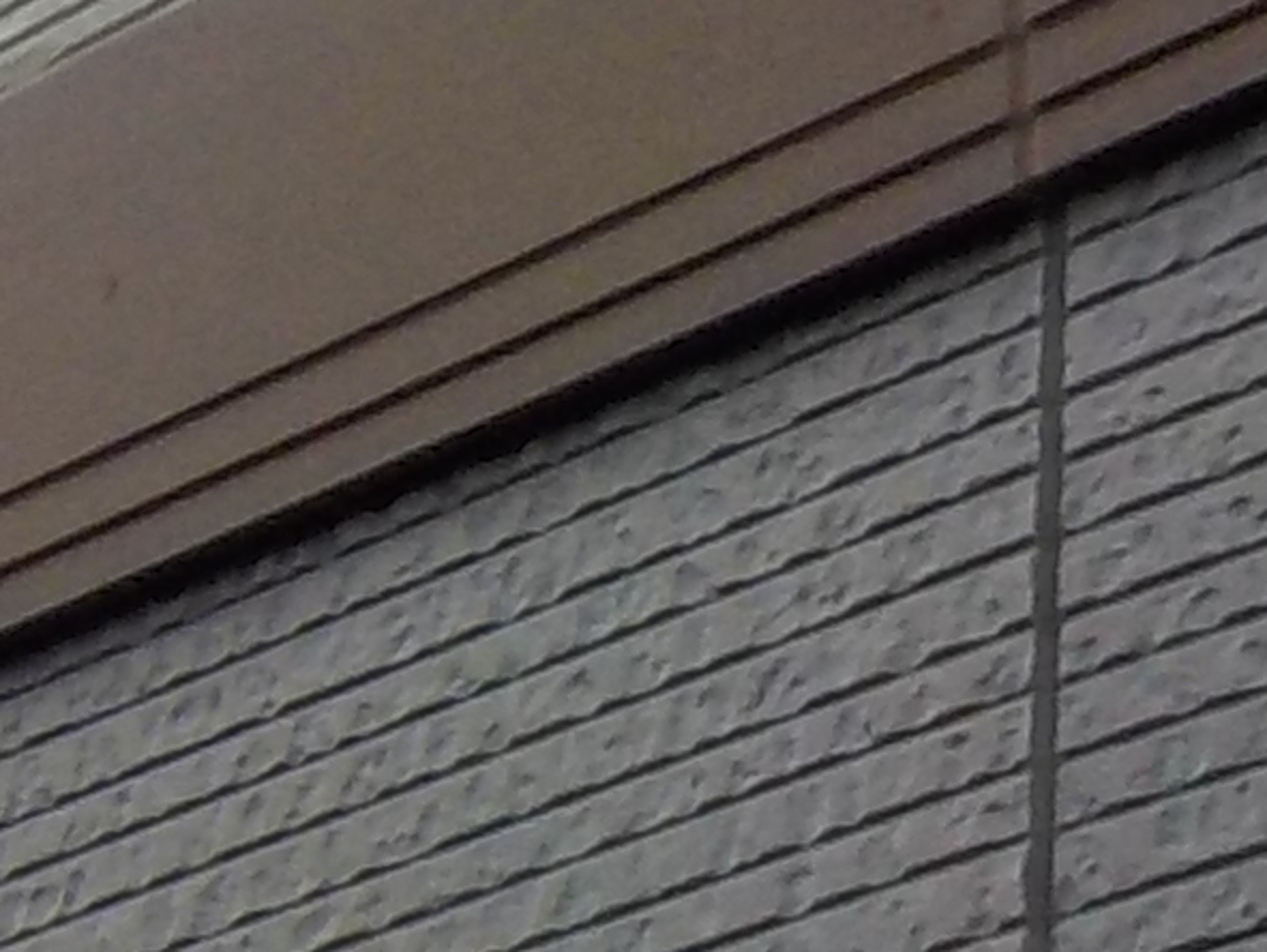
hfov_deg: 8.5
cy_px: 407
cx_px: -1869
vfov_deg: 7.0
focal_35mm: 211
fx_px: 7728
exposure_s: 1/320
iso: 125
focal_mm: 4.1
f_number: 3.3
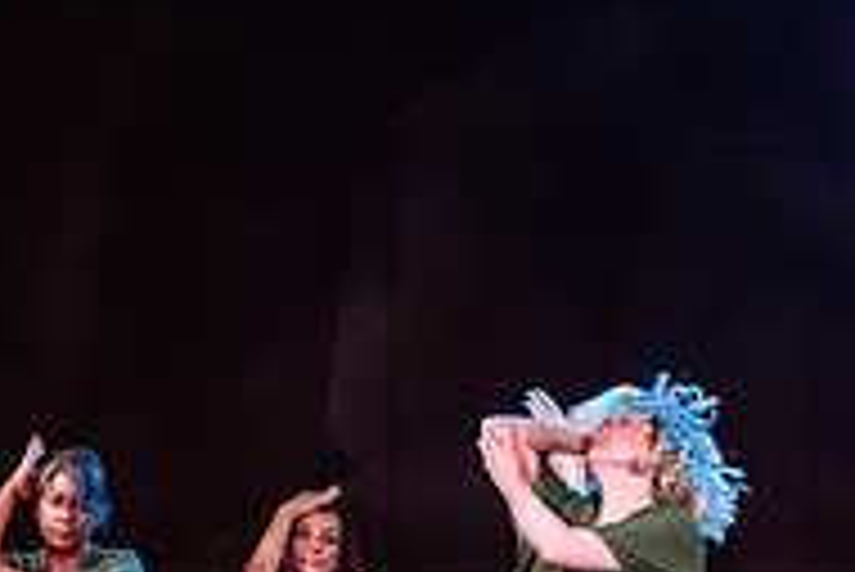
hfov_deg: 7.3
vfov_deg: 4.9
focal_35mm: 279
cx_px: 913
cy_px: 456
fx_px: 6631
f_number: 2.8
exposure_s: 1/200
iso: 1600
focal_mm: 85
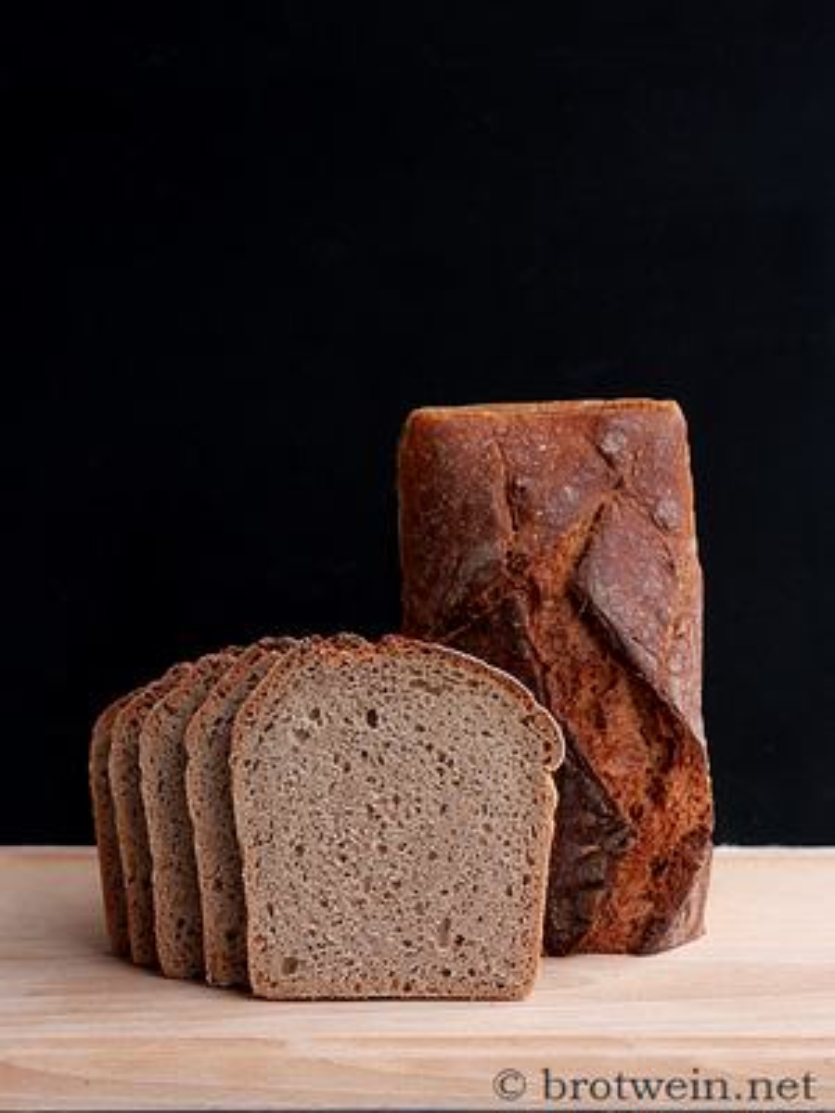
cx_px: 418
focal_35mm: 50
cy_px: 556
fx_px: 1608
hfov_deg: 29.1
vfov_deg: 38.2
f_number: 3.2
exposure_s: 1/100
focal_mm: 25
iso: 640
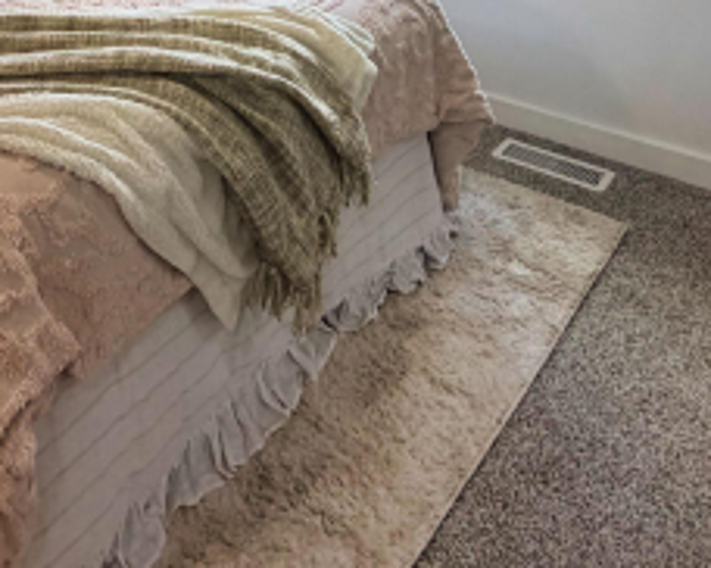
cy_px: -190
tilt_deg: -5.4
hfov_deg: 45.2
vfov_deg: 29.3
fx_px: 841
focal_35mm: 40
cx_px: 245
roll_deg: +0.8
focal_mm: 2.22
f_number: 2.2
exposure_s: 1/121
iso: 160
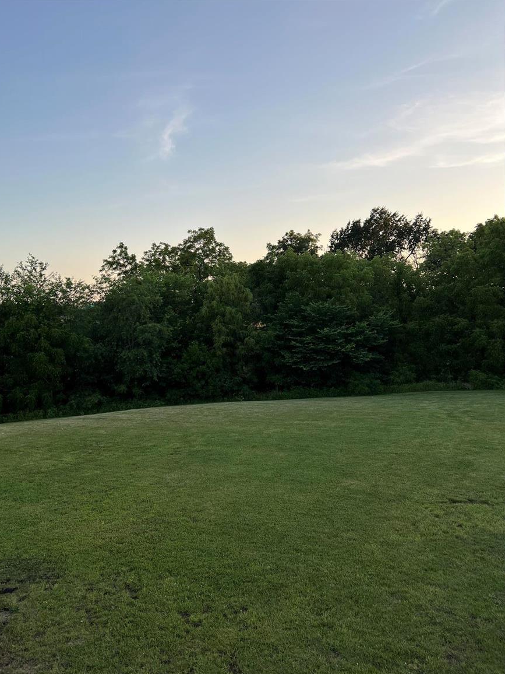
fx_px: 525
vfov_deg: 65.3
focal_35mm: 27
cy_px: 347
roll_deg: +2.7
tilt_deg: -4.0
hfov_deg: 51.3
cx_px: 244
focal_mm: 5.7
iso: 50
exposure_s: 1/808
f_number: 1.5
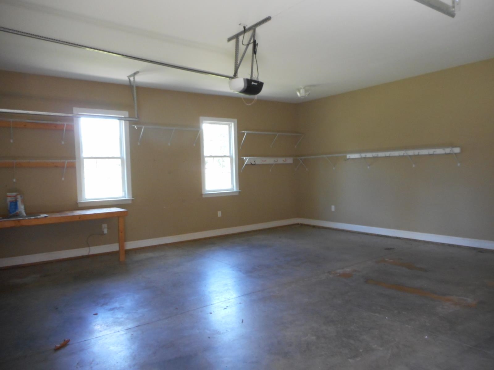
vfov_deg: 54.9
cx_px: 247
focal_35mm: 25
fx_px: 357
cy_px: 185
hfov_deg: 69.4
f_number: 3.7
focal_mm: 4.5
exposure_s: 1/30
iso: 320
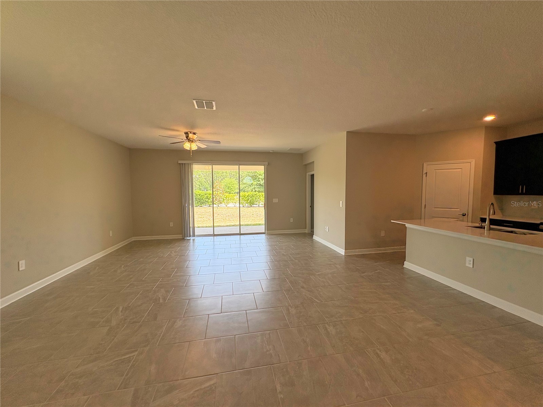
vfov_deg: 85.7
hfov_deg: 102.1
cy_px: 204
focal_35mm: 14
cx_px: 272
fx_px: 220
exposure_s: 1/165
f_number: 2.2
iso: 64
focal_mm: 2.22
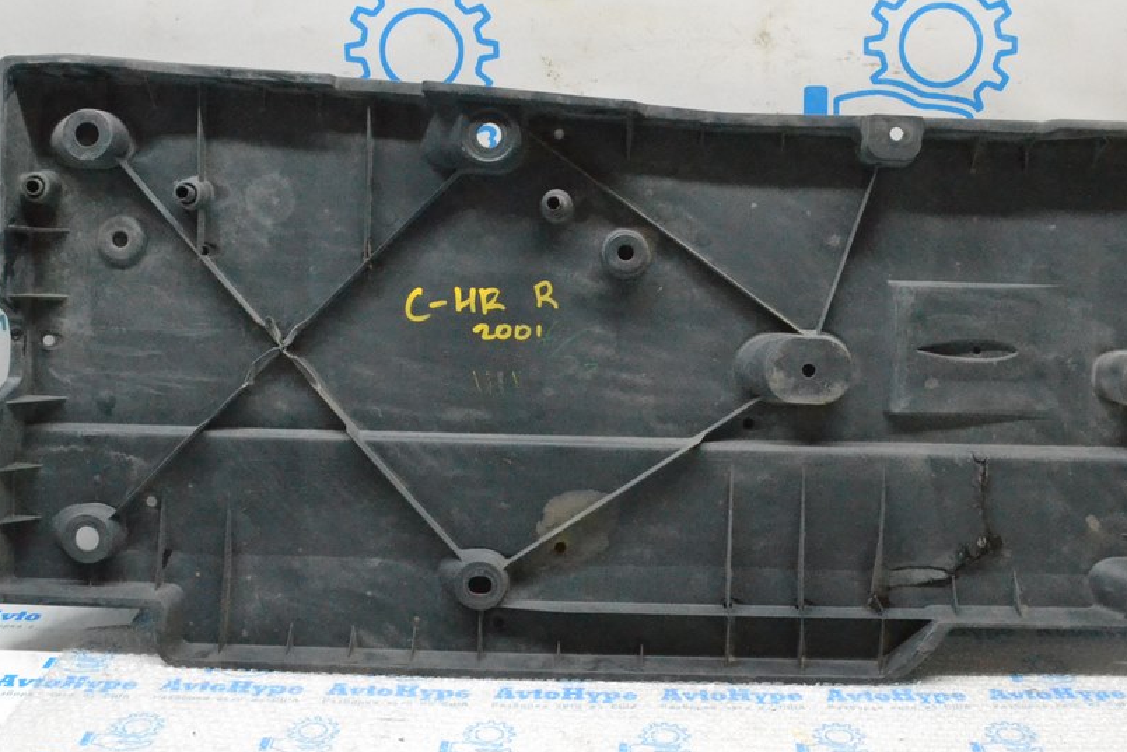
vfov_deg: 31.8
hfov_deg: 46.2
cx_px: 665
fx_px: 1315
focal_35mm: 42
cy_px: 293
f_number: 11
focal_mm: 22
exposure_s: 1/100
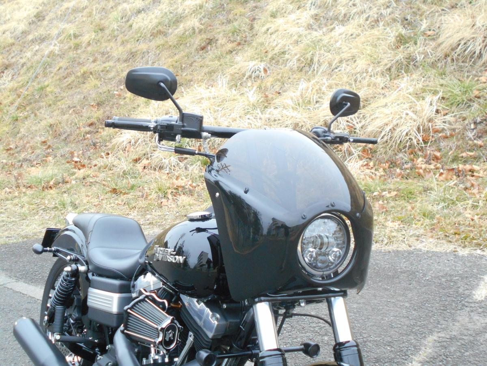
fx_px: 619
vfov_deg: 32.9
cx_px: 244
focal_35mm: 44
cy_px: 183
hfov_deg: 42.9
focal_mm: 7.7
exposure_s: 1/250
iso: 400
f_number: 4.2
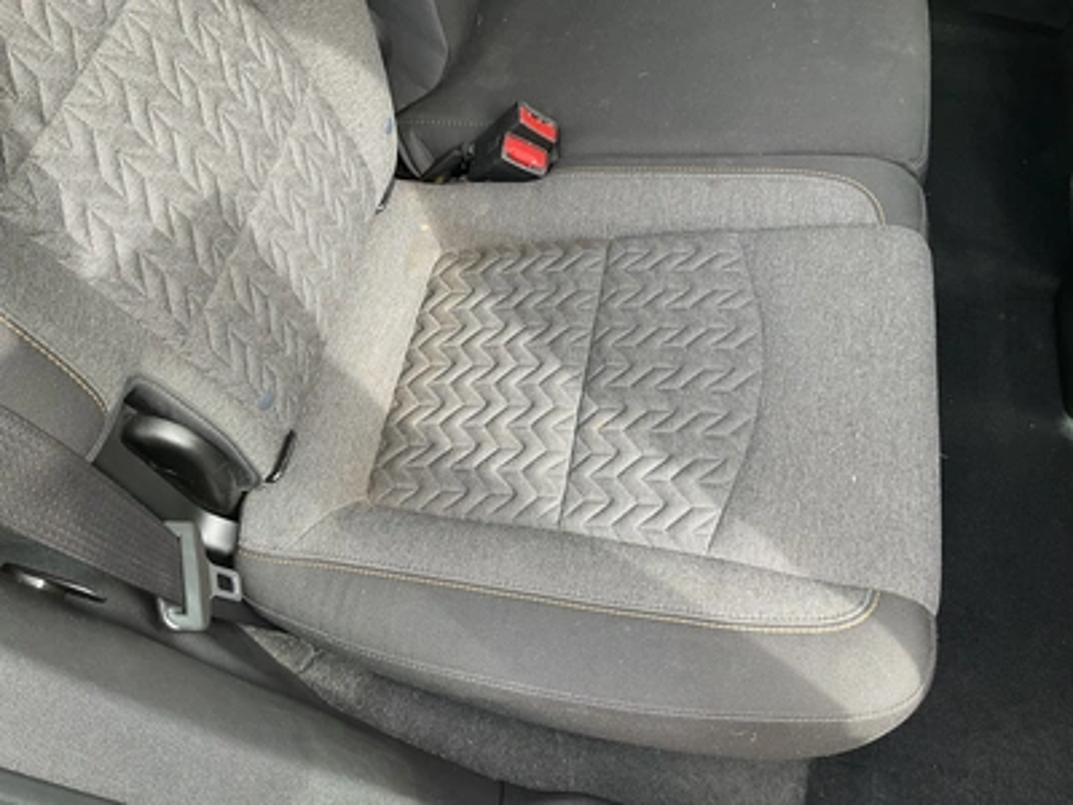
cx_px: 536
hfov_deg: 61.7
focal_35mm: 29
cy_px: 402
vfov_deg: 48.2
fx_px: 899
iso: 40
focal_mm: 3
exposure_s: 1/122
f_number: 1.8
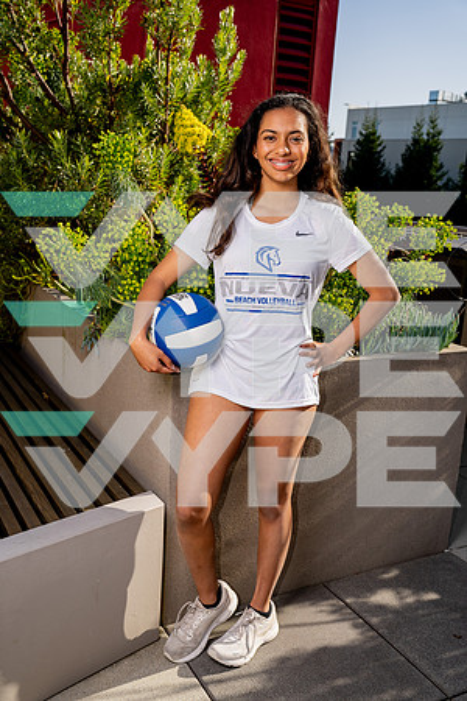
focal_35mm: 35
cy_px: 350
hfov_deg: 37.9
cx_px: 234
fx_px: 681
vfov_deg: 54.4
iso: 100
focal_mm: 35
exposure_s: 1/640
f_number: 5.6
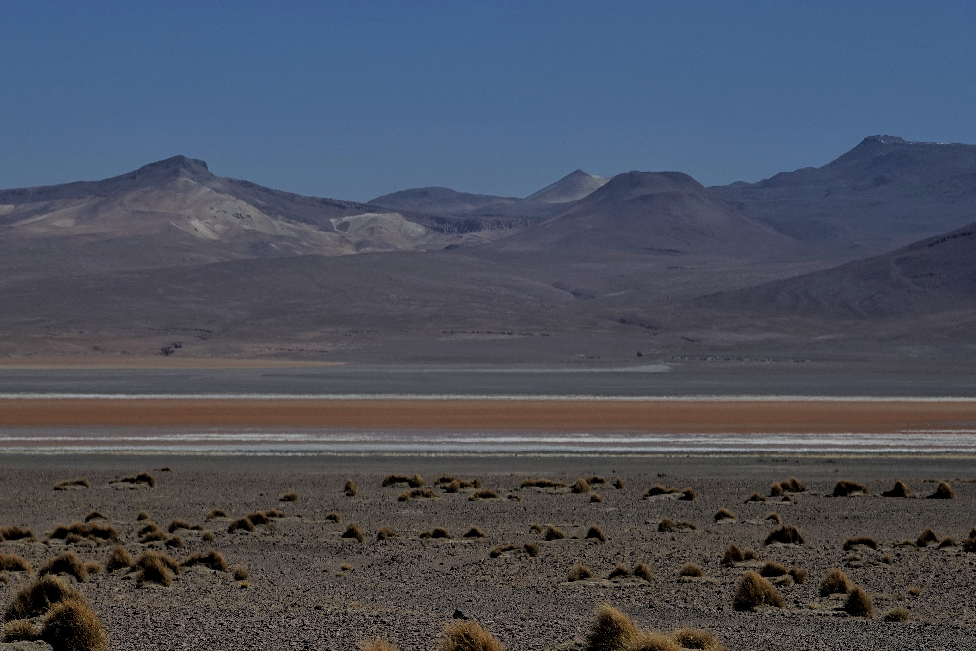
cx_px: 387
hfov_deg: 10.6
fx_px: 5259
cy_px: 394
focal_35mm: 194
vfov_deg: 7.1
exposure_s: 1/800
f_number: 4
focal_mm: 52.82
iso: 100
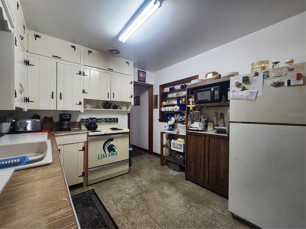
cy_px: 114
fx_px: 115
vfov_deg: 89.9
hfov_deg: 106.2
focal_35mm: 13
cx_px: 153
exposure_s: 1/60
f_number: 2.2
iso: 200
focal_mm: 2.2
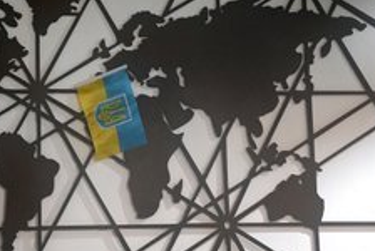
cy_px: 108
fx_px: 782
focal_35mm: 75
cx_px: 85
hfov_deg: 26.5
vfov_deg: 18.2
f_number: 2.8
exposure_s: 1/160
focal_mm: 42
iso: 5000
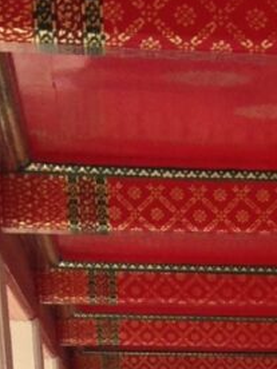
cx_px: 767
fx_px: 2550
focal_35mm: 239
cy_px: 830
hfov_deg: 5.9
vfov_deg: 7.8
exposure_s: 1/262
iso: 50
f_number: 2.4
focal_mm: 4.12
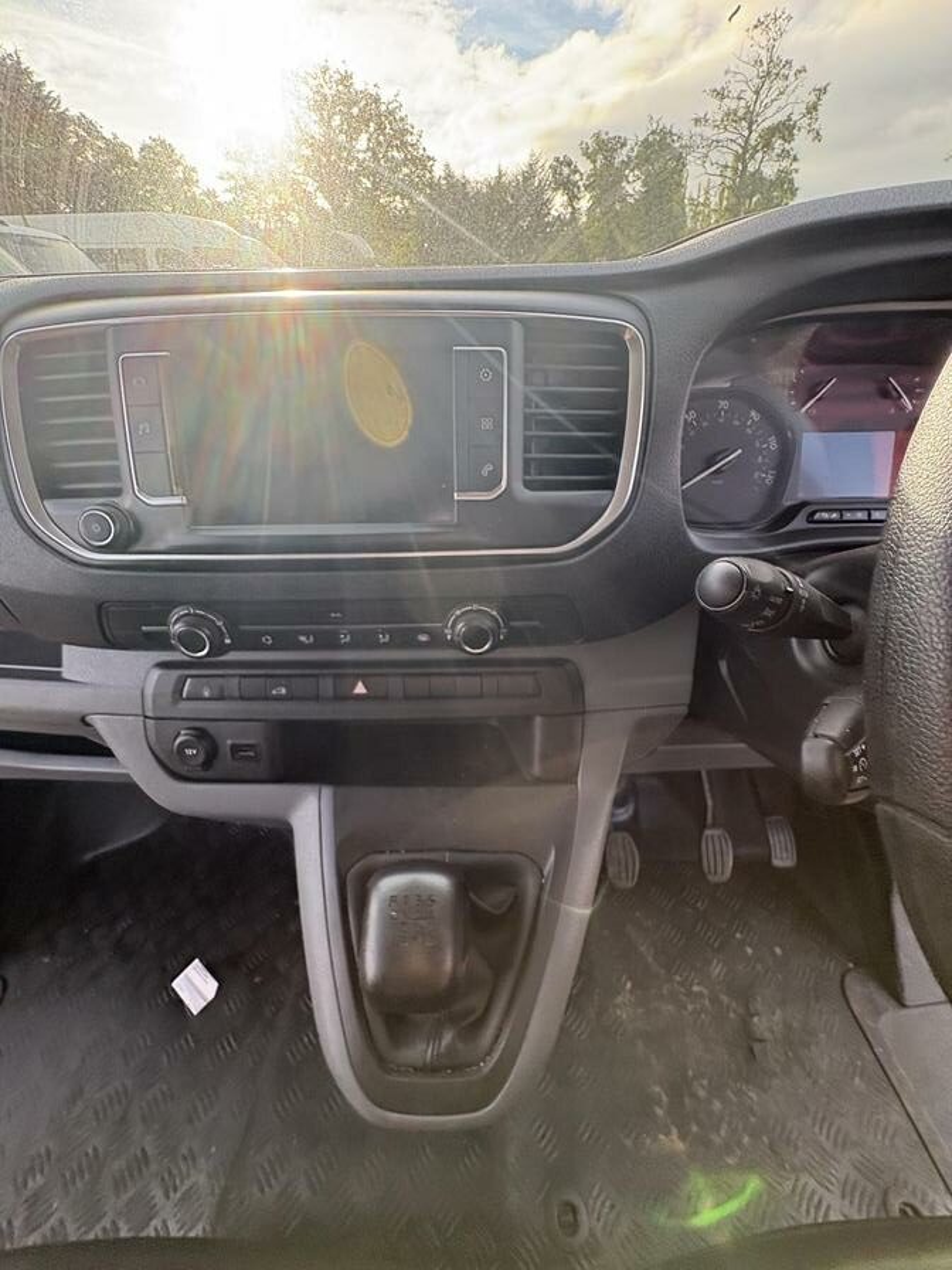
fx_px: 513
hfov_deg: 85.7
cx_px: 476
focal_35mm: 14
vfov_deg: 102.1
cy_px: 635
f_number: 2.2
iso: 100
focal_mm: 2.22
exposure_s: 1/143
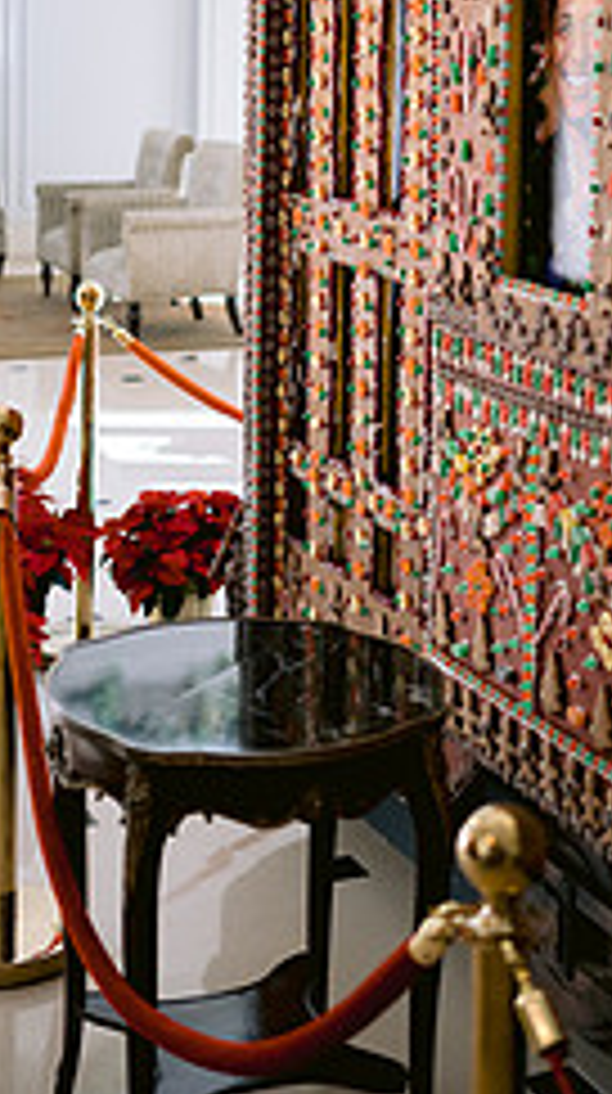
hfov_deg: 17.7
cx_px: 342
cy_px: 212
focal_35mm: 68
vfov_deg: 30.3
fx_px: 1969
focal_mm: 35
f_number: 1.8
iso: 400
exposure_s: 1/800
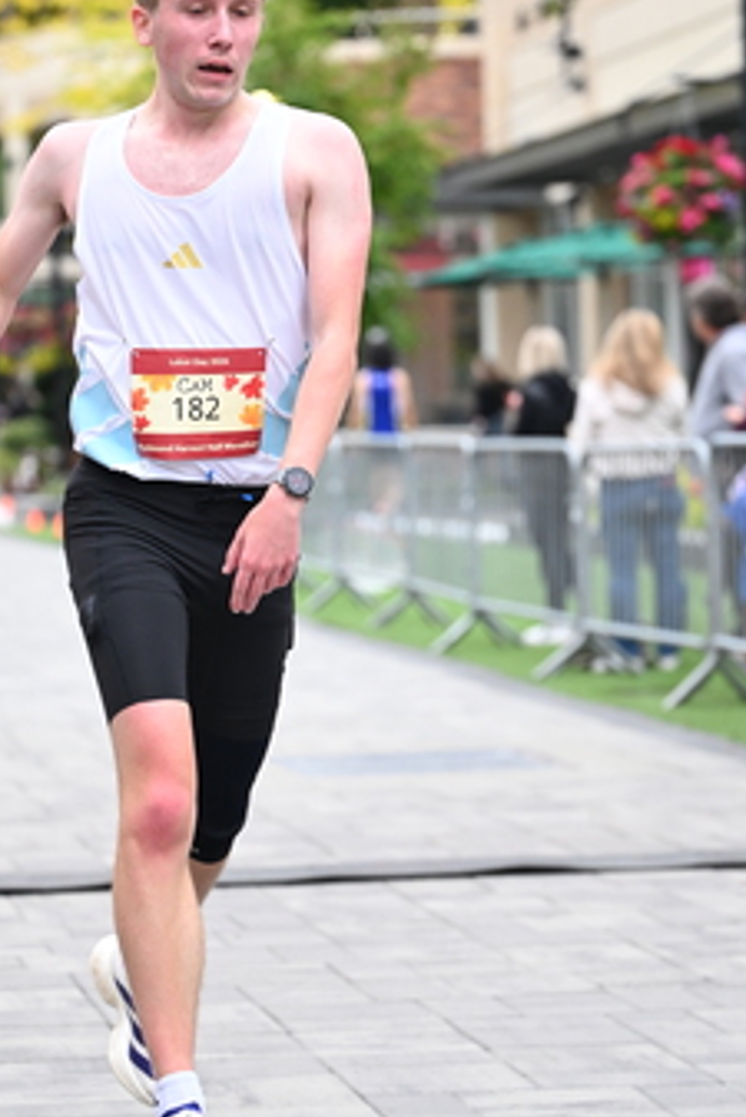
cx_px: 330
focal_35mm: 129
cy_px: 474
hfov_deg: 10.6
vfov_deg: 15.9
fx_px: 4005
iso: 1600
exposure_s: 1/1250
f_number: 2.8
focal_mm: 79
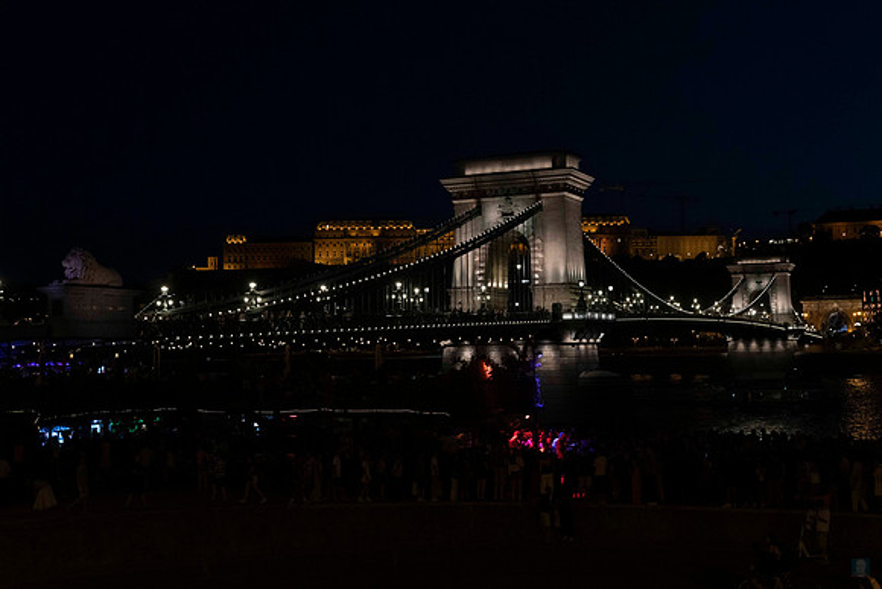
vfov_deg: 29.9
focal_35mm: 45
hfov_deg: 43.6
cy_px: 294
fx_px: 1103
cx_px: 441
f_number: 4.5
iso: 2500
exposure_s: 1/100
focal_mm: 45
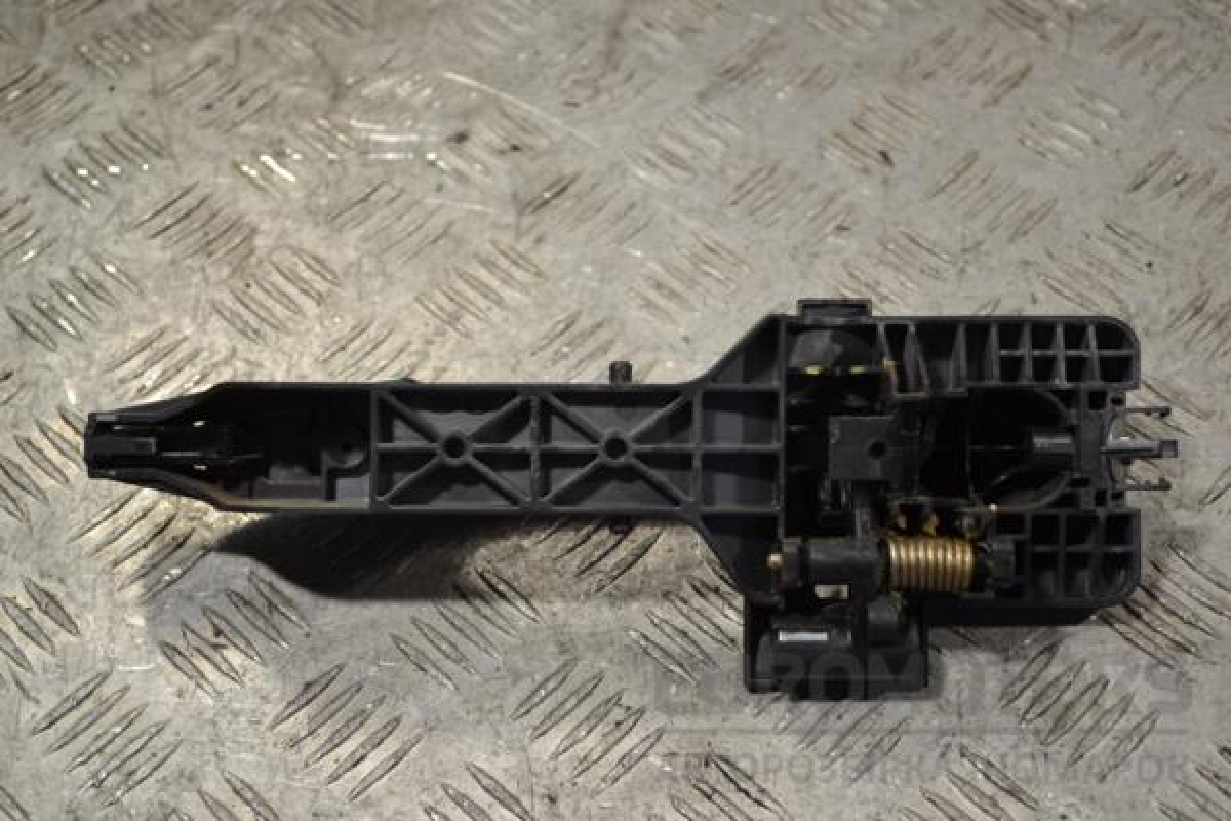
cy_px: 410
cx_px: 616
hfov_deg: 35.1
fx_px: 1949
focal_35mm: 57
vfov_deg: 23.8
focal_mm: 38
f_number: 5
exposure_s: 1/30
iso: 125
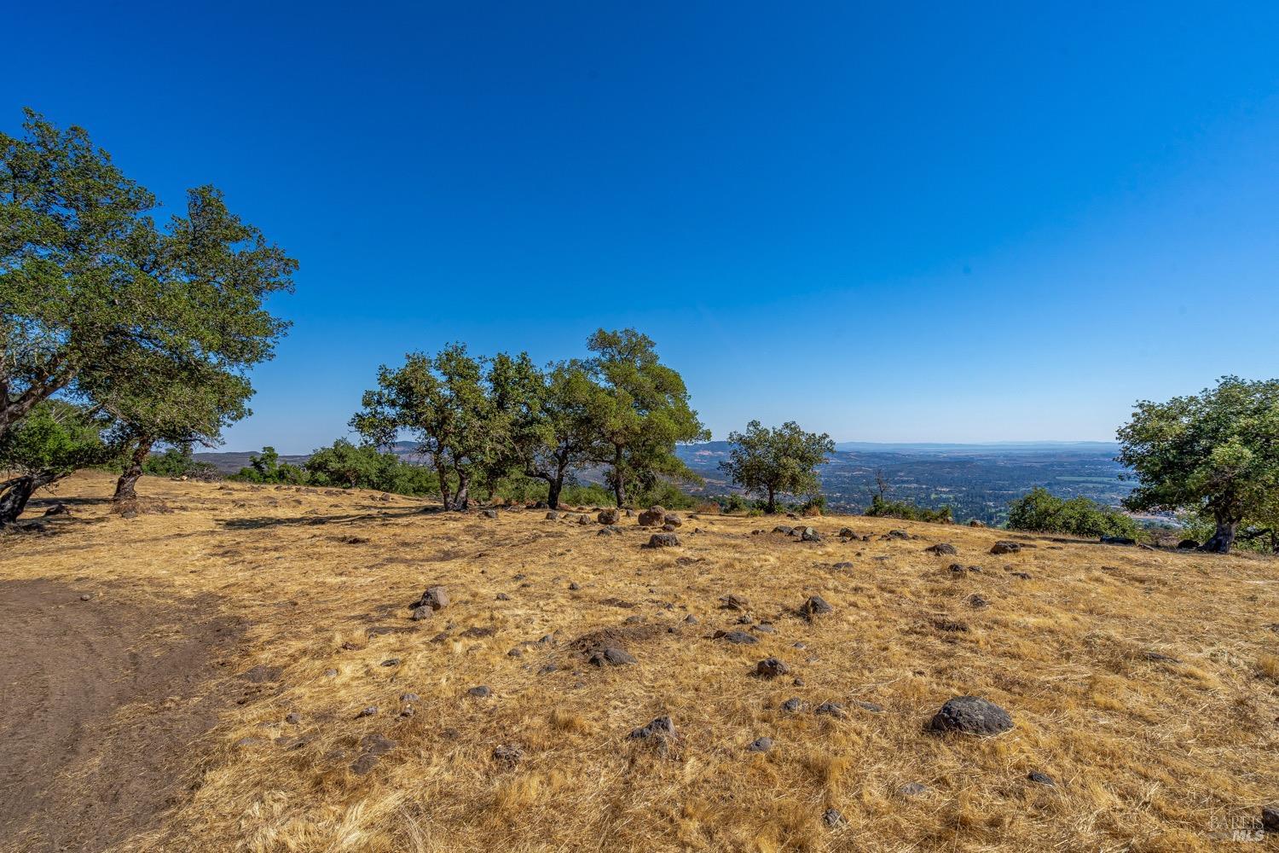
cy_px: 426
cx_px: 640
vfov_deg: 73.7
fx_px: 568
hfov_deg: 96.7
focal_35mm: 16
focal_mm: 16
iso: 320
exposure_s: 1/320
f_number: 11
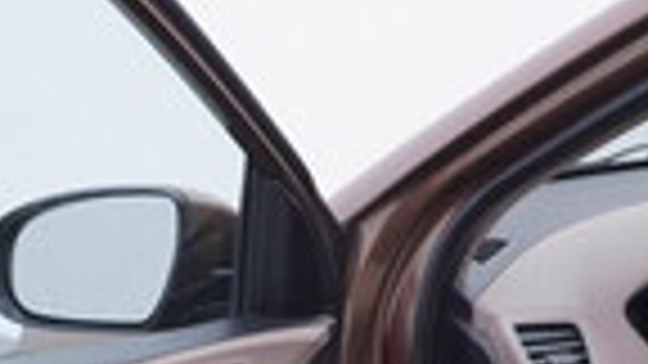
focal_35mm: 144
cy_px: 501
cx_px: 356
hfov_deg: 14.9
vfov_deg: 8.3
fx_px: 2474
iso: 125
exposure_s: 1/60
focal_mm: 24
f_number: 3.5
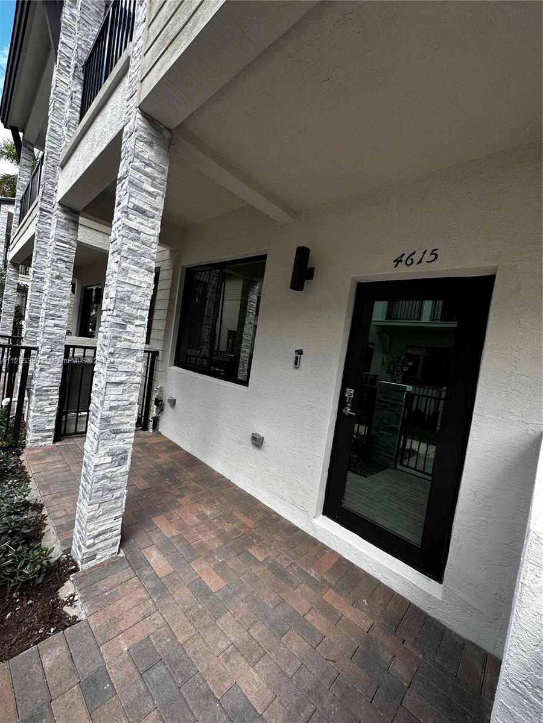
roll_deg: -8.6
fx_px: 293
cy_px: 362
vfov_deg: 102.1
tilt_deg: +0.3
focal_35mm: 14
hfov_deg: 85.7
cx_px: 272
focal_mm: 2.22
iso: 40
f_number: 2.2
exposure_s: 1/450
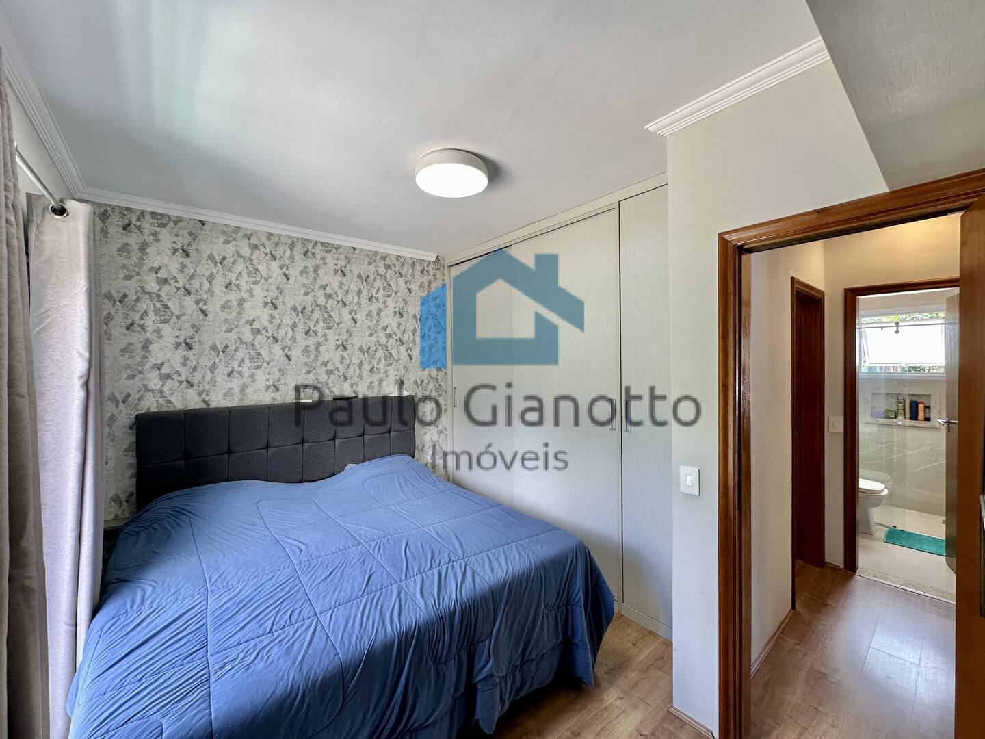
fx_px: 398
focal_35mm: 14
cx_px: 492
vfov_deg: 85.7
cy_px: 370
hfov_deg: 102.1
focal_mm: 2.22
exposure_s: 1/120
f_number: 2.2
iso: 80
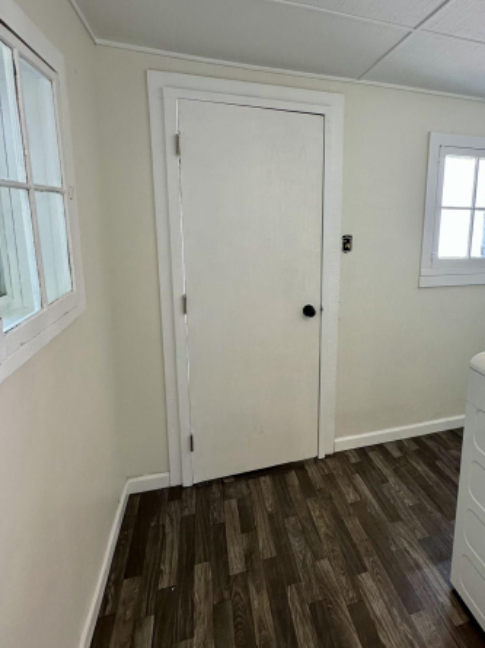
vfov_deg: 78.6
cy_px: 282
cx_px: 335
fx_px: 393
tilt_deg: -9.3
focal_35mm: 21
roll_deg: -2.2
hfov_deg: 61.4
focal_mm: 2.22
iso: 125
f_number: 2.2
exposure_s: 1/120
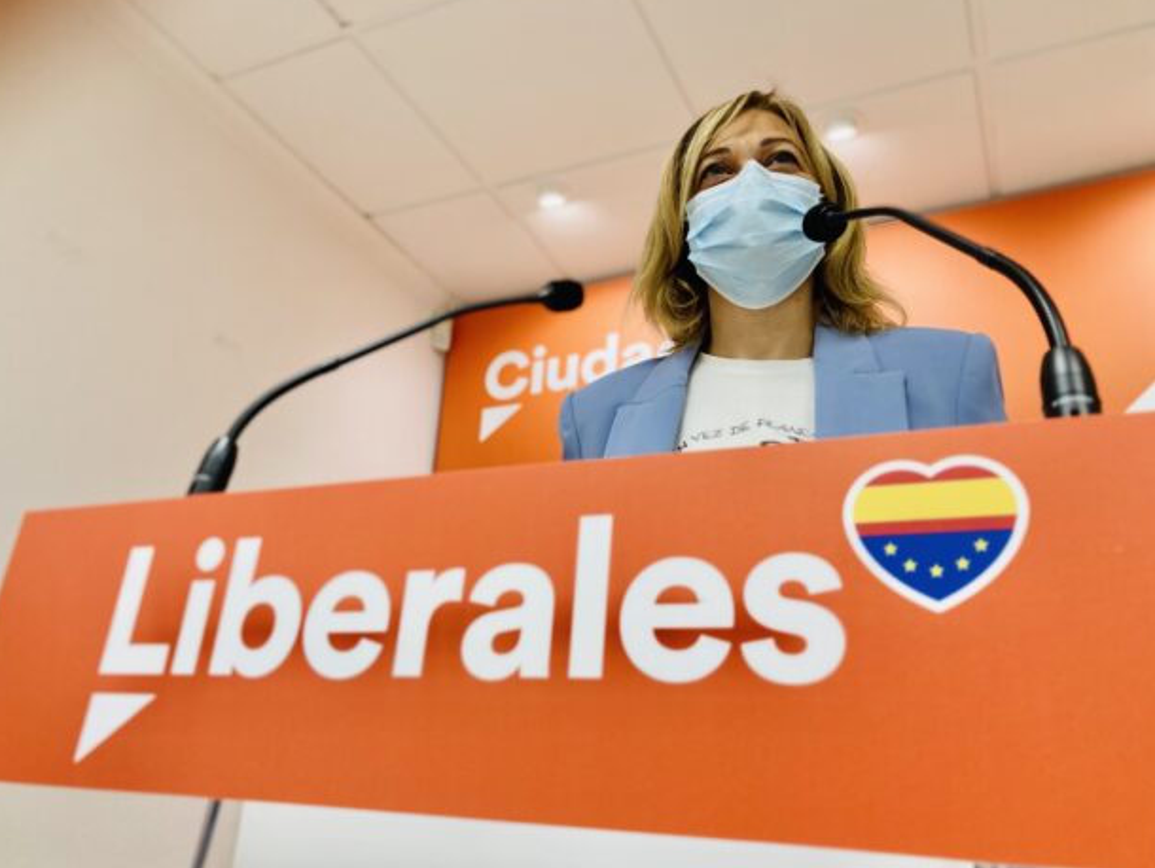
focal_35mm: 29
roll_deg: -4.7
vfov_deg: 48.3
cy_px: 438
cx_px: 559
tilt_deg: +22.4
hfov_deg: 61.6
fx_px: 968
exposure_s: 1/100
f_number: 1.8
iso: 64
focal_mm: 3.99
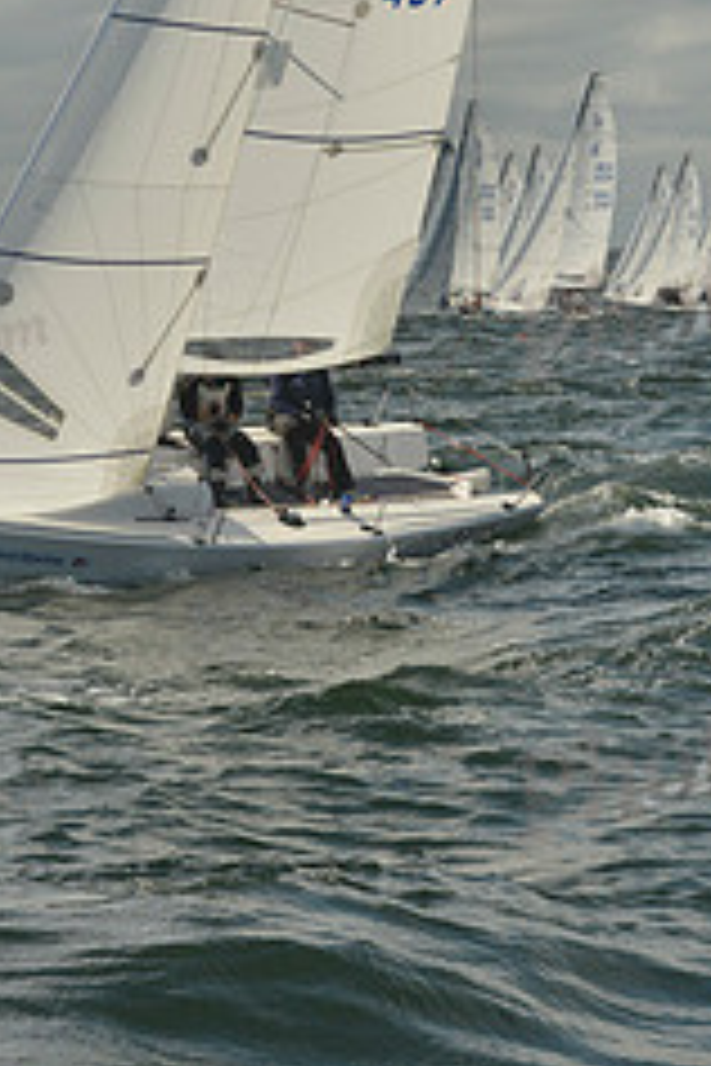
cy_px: 99
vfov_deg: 11.9
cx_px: 281
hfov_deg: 8.0
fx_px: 5065
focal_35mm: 171
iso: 400
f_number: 11
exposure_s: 1/1250
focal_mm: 70
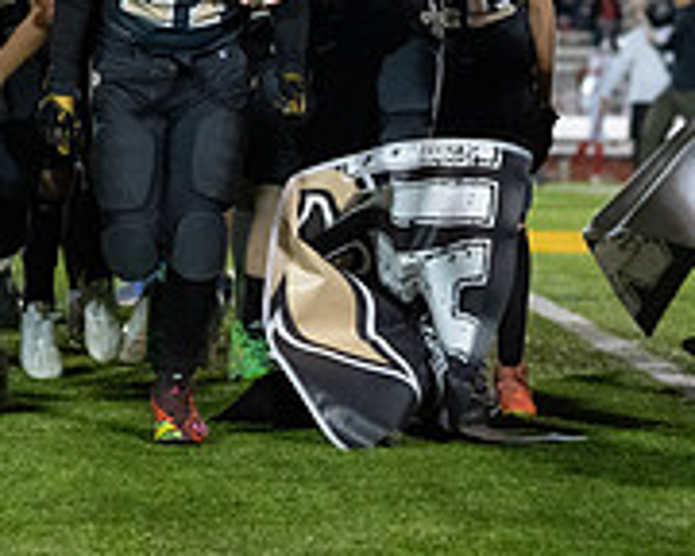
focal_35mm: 212
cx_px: 158
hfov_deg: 9.1
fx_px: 4361
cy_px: -68
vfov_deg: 7.3
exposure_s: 1/1250
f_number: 2.8
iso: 6400
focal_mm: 70
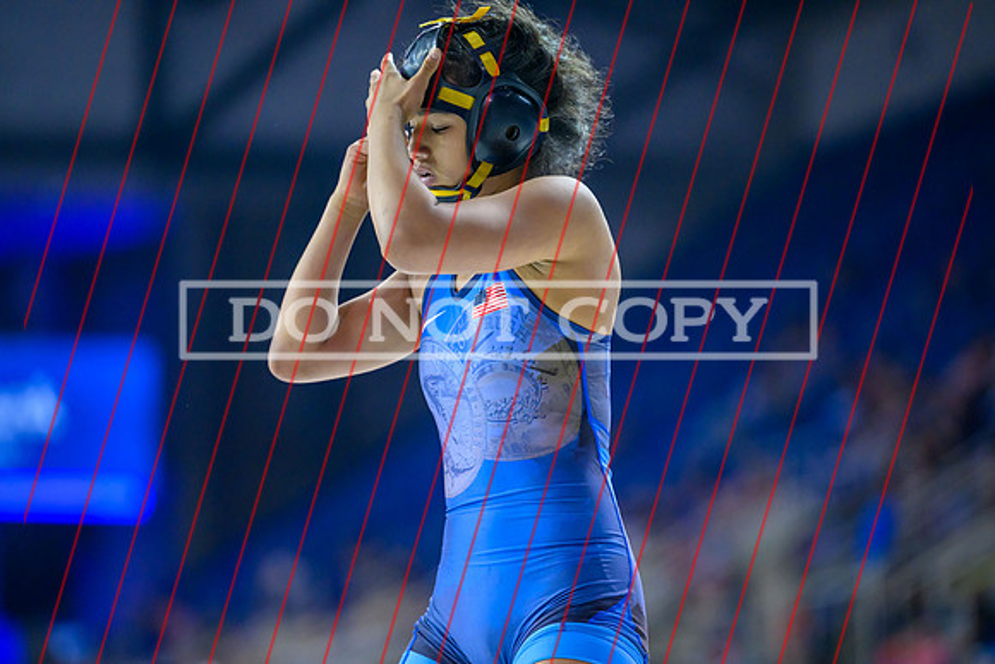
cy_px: 371
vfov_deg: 7.0
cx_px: 442
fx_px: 5412
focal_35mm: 196
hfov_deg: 10.5
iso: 2500
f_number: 2.8
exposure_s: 1/800
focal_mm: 175
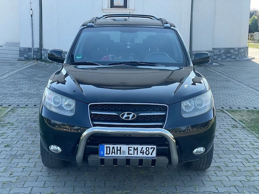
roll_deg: -0.7
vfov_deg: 28.0
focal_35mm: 52
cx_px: 130
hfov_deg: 36.8
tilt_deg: -9.4
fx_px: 389
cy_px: 97
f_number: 2
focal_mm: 6
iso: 25
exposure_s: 1/280
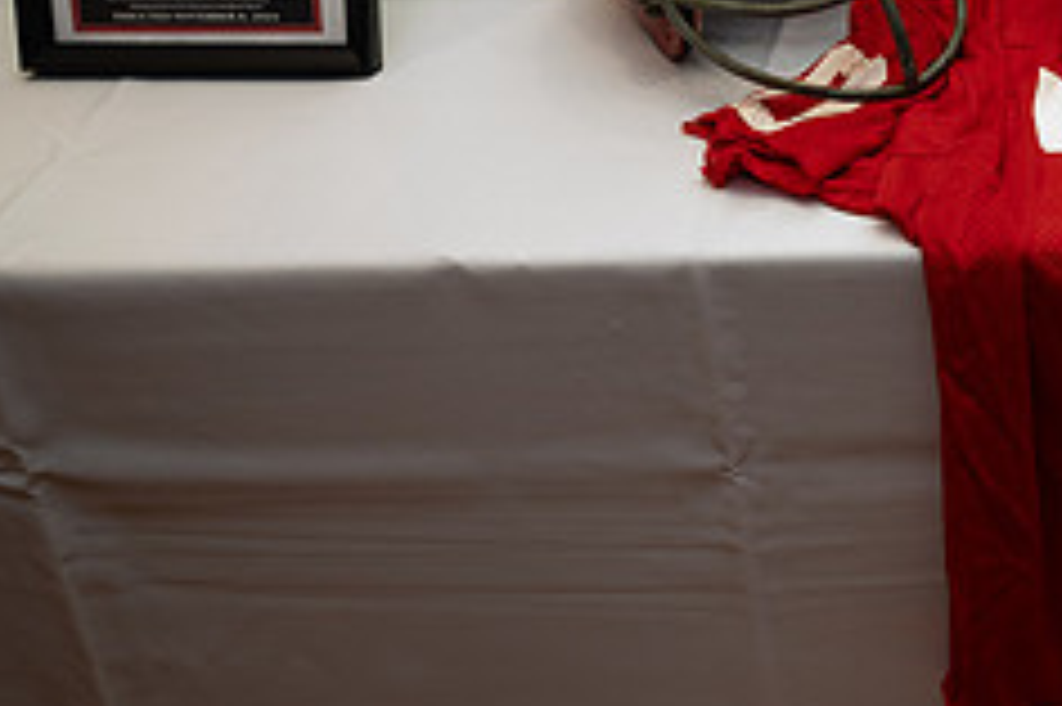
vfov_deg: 19.1
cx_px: 1224
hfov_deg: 26.2
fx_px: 2063
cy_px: 58
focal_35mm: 70
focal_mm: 28.5
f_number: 3.2
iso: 1600
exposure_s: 1/200
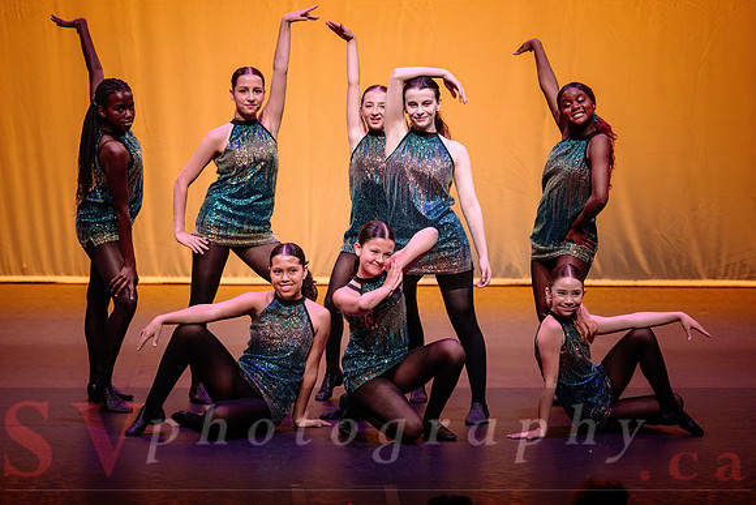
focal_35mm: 173
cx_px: 420
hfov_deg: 11.9
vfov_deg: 8.0
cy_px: 238
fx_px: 3624
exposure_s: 1/400
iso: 1600
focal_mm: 155
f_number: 3.2
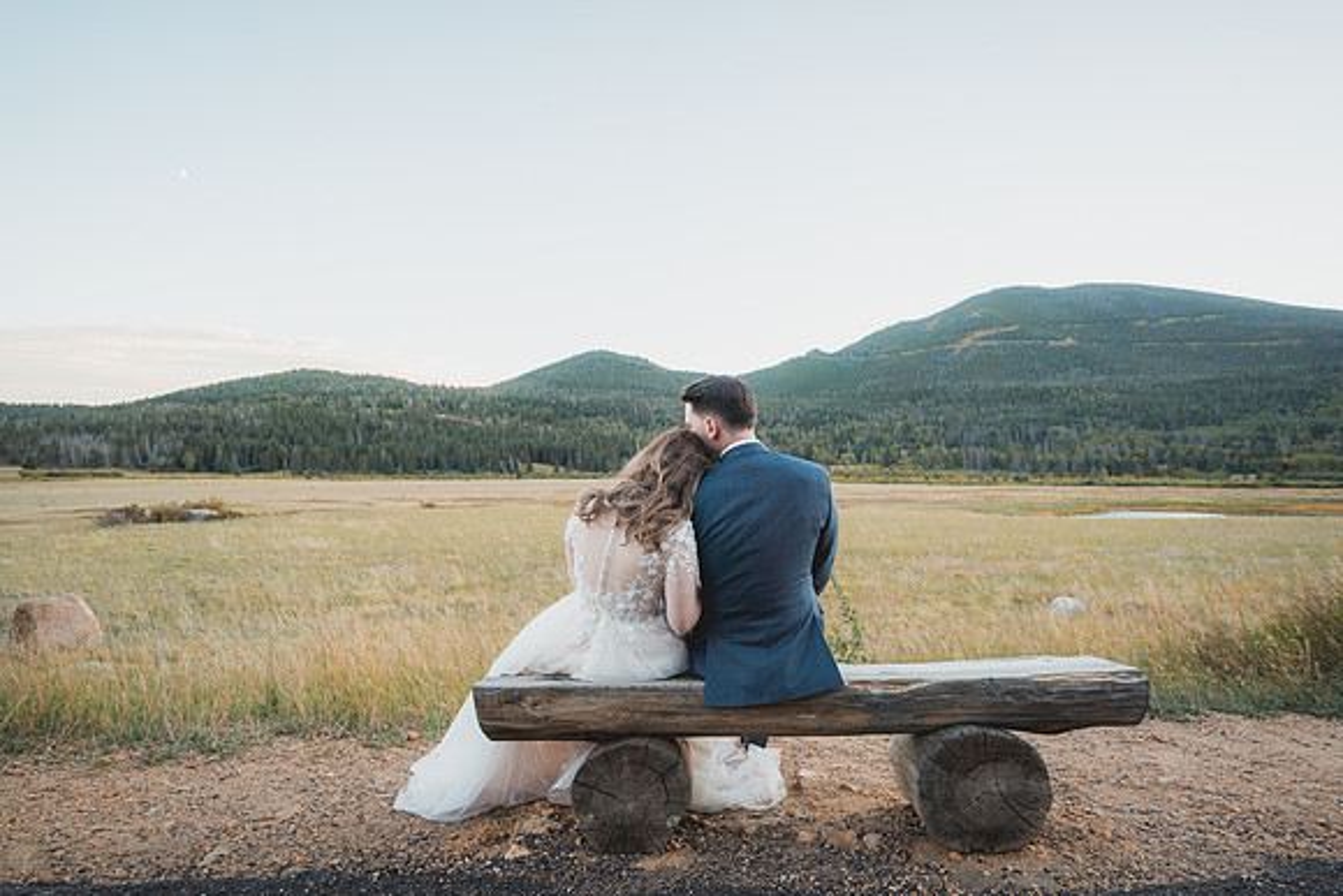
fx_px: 682
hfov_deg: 89.1
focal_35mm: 18
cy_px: 448
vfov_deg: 66.6
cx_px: 672
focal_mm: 18
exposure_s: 1/80
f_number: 2.8
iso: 125
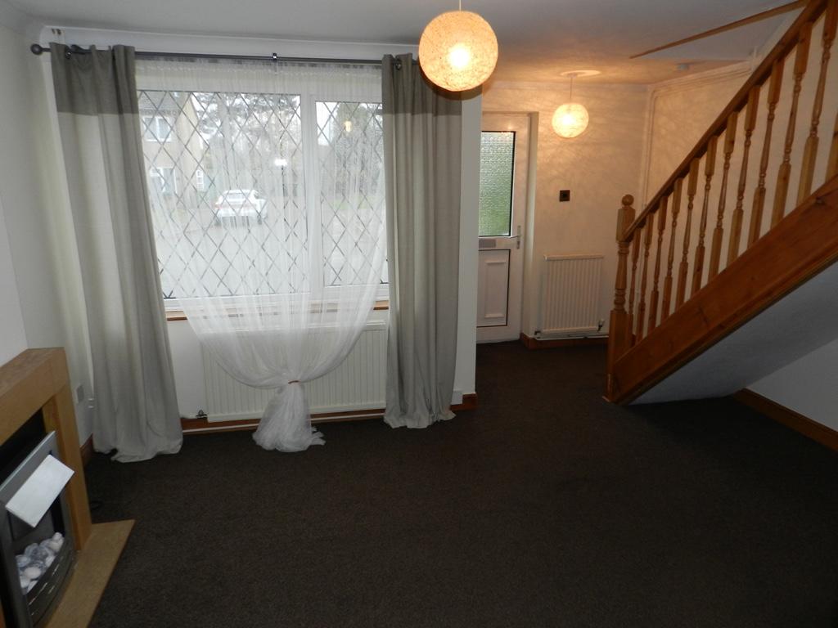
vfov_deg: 58.9
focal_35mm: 23
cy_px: 314
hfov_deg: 73.9
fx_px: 557
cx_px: 419
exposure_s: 1/30
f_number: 3.4
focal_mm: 4
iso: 200
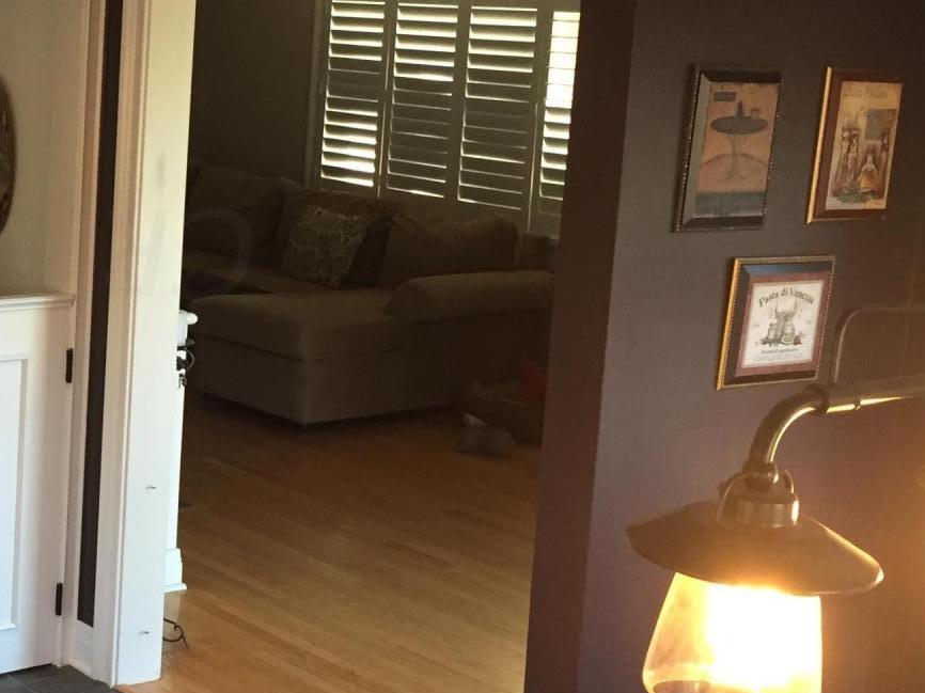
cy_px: 254
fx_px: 1790
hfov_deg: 27.6
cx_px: 42
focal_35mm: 67
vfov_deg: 21.9
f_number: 2.2
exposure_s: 1/30
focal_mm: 4.15
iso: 125
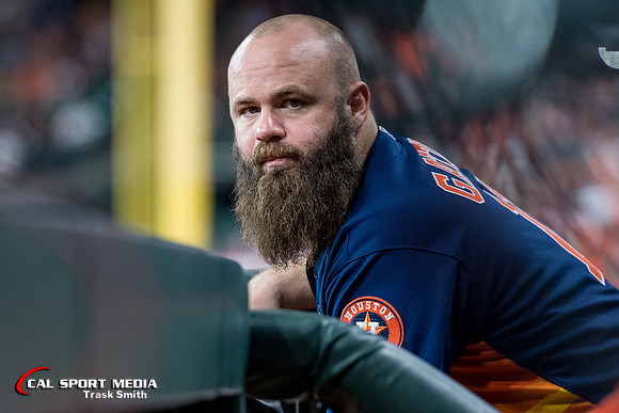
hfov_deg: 5.5
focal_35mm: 377
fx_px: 6484
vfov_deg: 3.6
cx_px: 275
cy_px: 189
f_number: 4
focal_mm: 200
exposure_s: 1/1000
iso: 3200
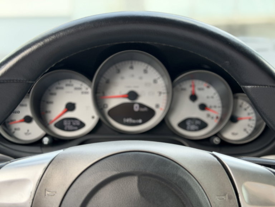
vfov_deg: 30.3
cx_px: 138
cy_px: 104
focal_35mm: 48
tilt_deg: -14.0
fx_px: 381
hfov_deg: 39.7
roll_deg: +1.3
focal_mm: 6.76
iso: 200
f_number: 1.78
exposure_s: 1/226
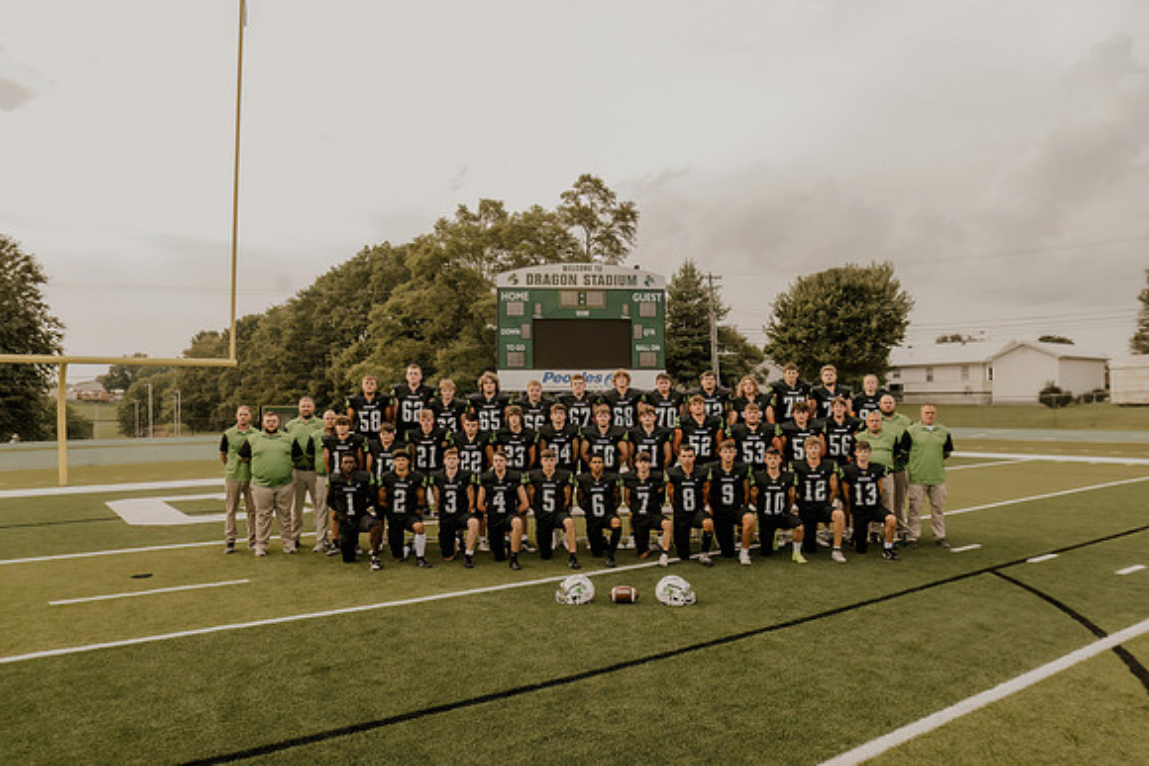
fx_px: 813
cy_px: 398
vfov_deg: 50.5
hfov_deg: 70.5
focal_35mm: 25
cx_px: 545
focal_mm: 24
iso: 400
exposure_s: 1/250
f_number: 5
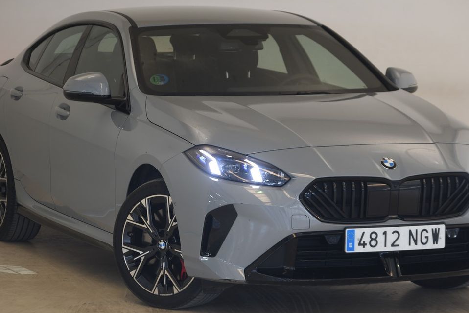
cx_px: 247
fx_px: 2006
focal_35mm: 154
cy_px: 160
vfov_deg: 8.9
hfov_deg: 13.3
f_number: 4.2
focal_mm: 82
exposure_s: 1/8
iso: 100
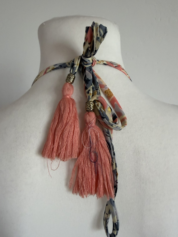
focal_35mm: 24
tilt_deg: -11.7
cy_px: 118
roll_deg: +1.7
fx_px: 165
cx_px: 89
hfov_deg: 56.8
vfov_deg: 71.6
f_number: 2.2
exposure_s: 1/121
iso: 250
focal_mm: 2.22
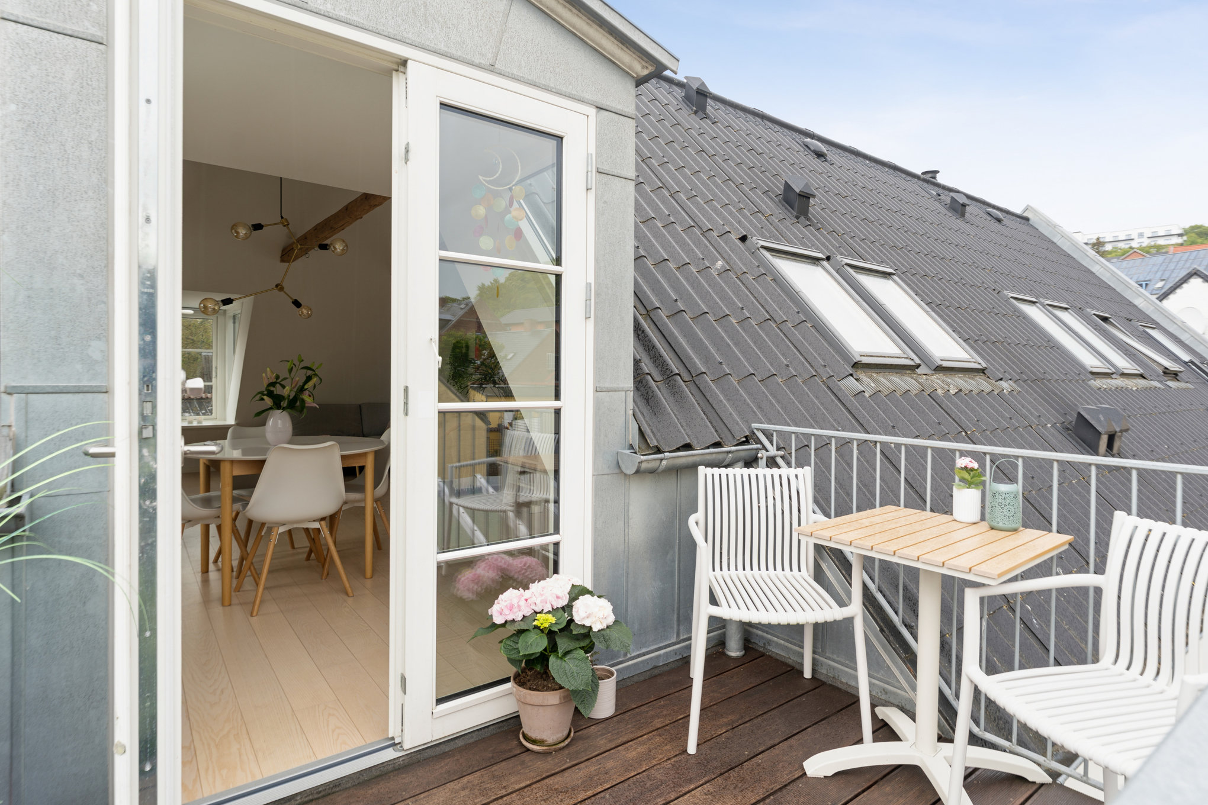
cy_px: 402
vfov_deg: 69.8
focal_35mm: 17
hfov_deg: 92.6
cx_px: 604
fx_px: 577
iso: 50
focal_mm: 17.2
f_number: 7.1
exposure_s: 1/20
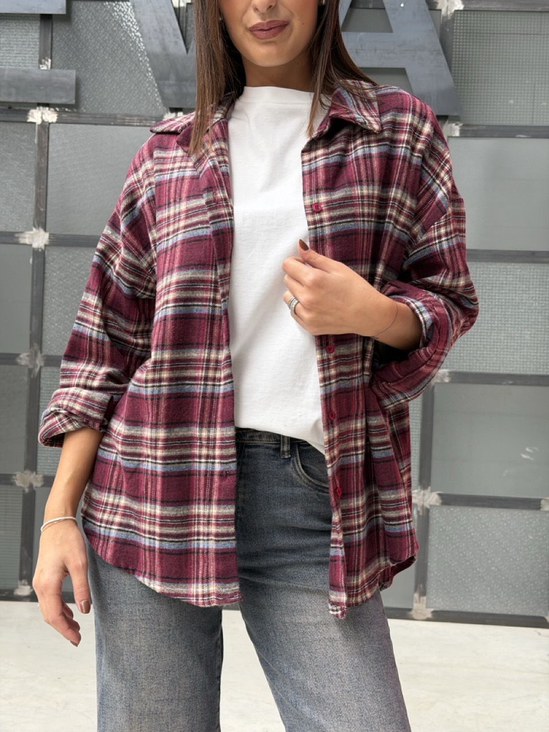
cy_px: 366
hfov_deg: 30.3
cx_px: 274
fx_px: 1015
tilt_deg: +0.0
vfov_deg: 39.7
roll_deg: -1.4
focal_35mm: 48
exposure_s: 1/60
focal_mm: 6.76
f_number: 1.78
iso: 125
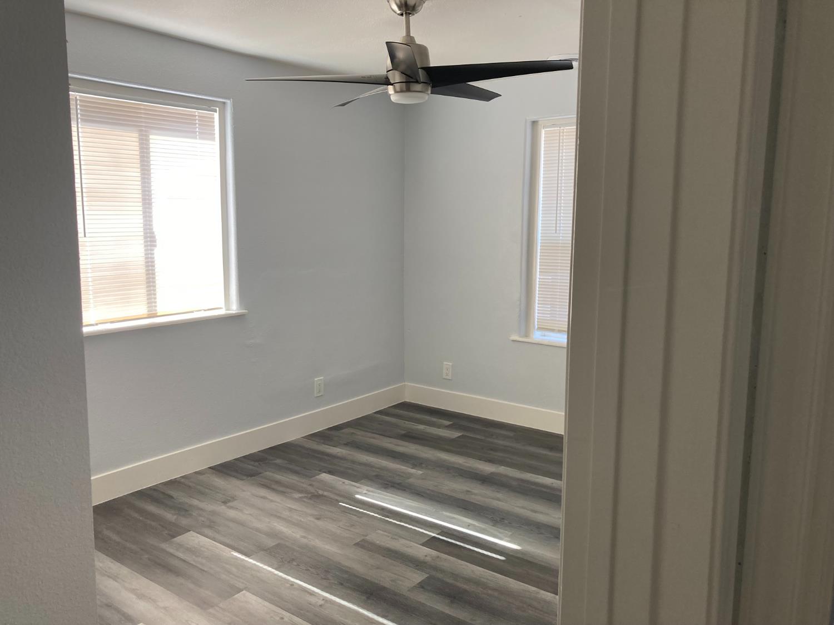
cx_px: 417
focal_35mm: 28
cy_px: 312
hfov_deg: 63.4
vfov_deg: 49.7
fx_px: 675
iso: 50
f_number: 1.8
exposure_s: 1/60
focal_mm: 3.99
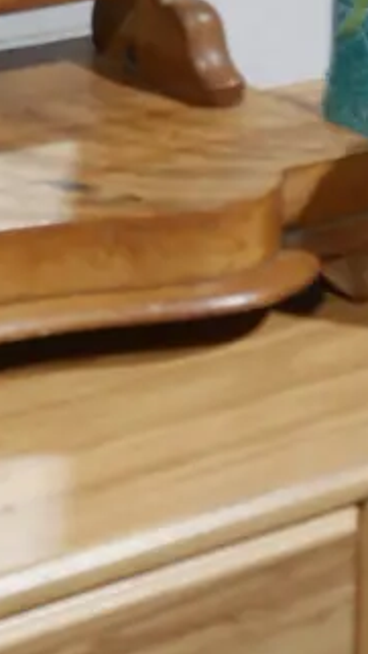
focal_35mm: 104
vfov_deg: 18.7
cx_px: -207
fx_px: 1805
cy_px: -252
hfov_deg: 11.1
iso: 400
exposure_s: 1/60
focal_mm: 15
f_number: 3.6
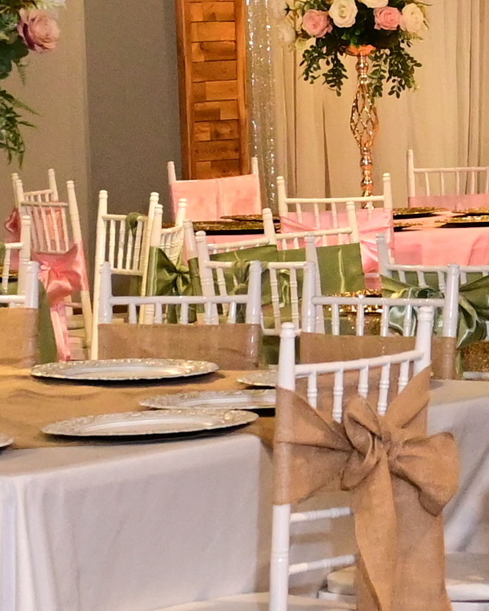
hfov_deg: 6.3
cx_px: 556
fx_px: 4396
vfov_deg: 7.9
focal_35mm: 243
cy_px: 134
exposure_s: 1/125
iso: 2000
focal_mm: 29
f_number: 5
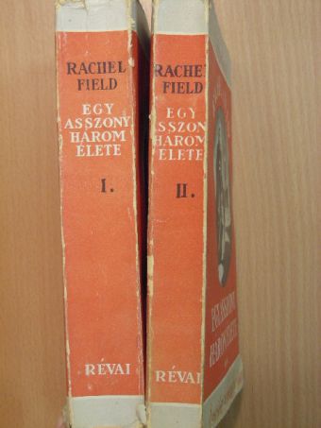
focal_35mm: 58
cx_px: 160
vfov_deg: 33.2
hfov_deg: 25.2
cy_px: 214
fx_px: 717
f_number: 3.5
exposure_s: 1/30
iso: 192
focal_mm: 9.7
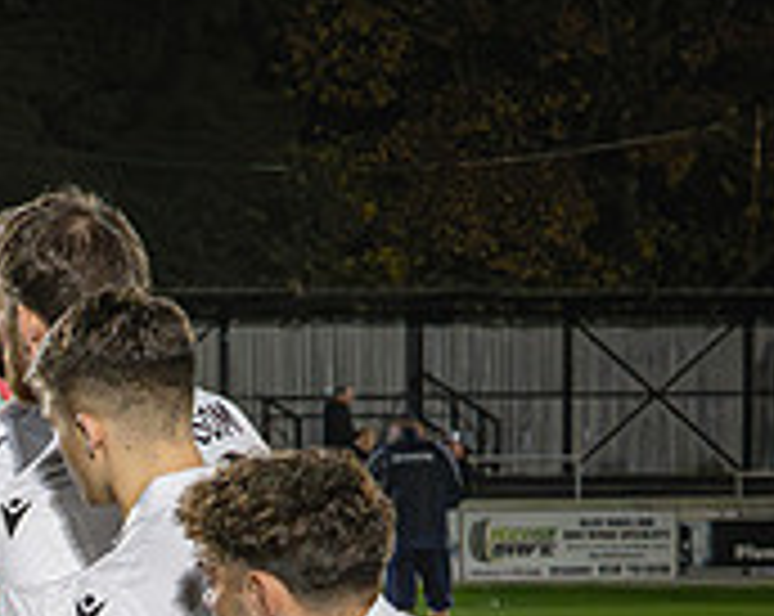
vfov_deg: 5.4
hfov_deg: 6.6
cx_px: -687
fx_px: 6540
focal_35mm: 286
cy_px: 807
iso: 4000
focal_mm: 38
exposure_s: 1/400
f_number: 4
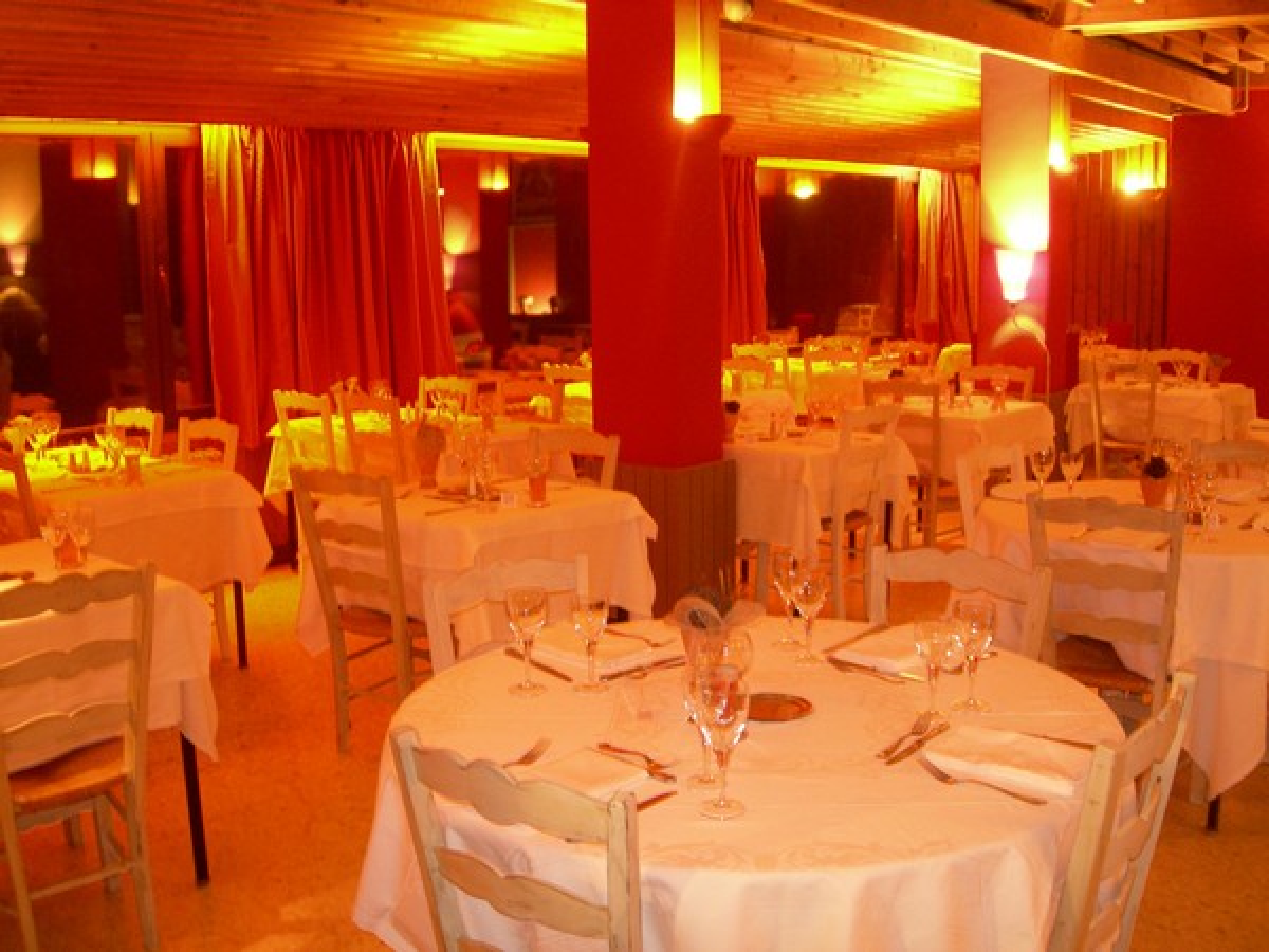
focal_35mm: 38
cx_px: 634
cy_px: 476
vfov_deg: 37.7
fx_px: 1393
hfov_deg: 49.0
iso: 200
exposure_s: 1/2.9
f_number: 2.8
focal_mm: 7.8
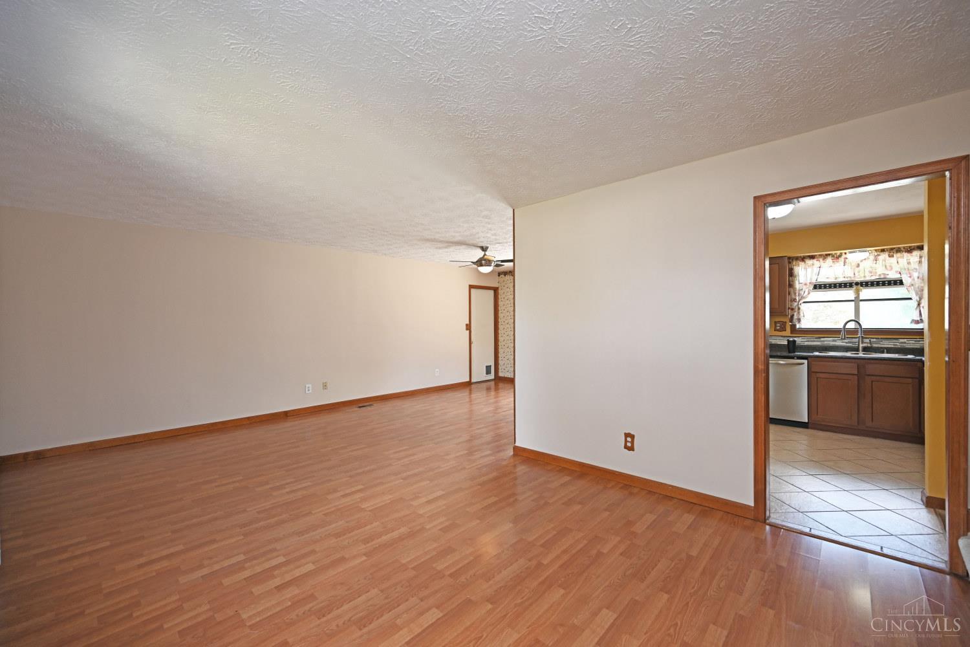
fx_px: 377
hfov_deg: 104.3
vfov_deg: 81.2
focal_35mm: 14
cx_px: 485
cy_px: 324
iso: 320
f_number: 4
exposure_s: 1/60
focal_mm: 14
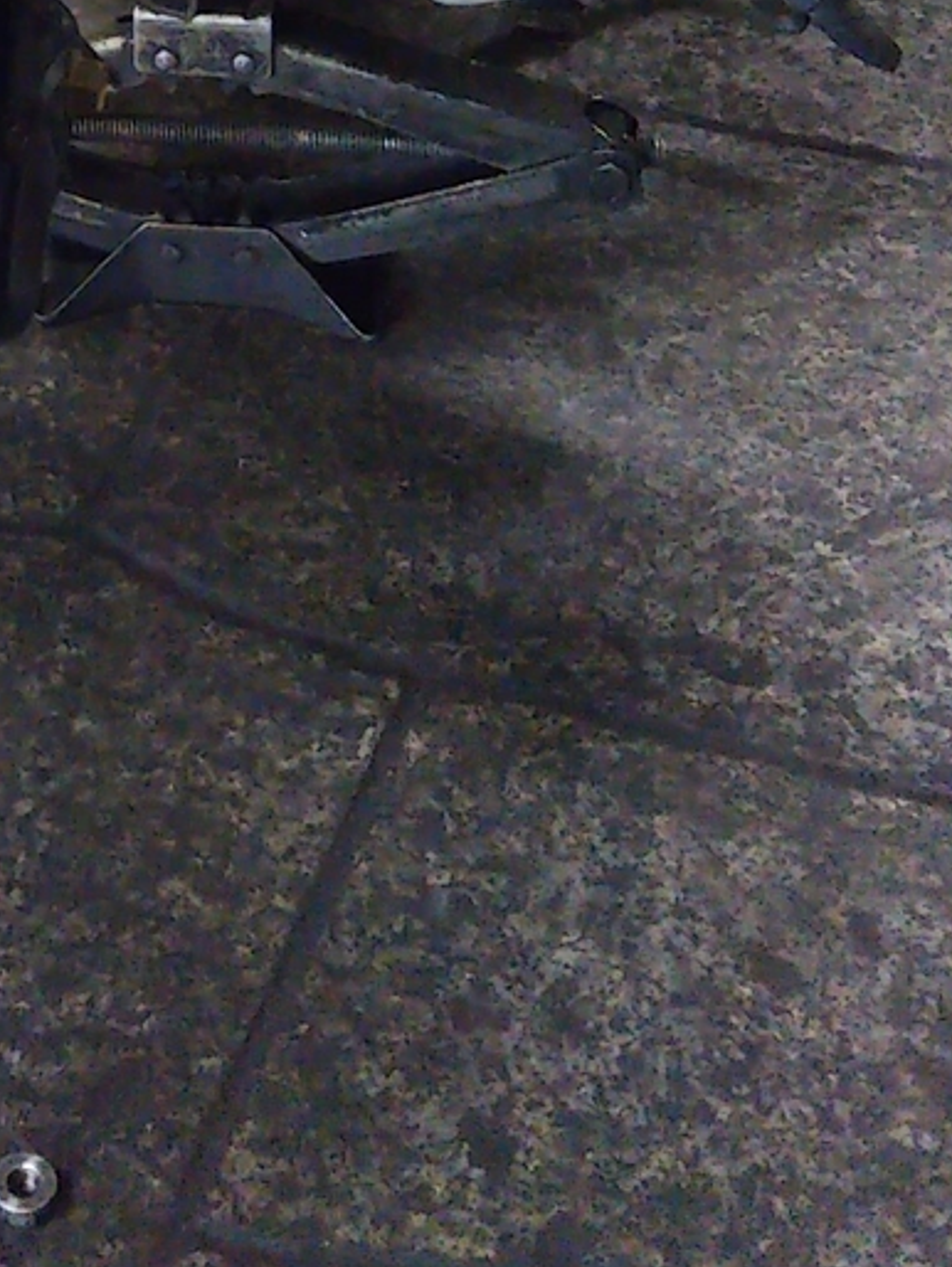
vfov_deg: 25.6
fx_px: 2565
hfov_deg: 20.1
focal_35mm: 70
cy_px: -143
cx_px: -101
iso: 836
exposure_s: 1/23
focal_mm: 4
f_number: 2.2
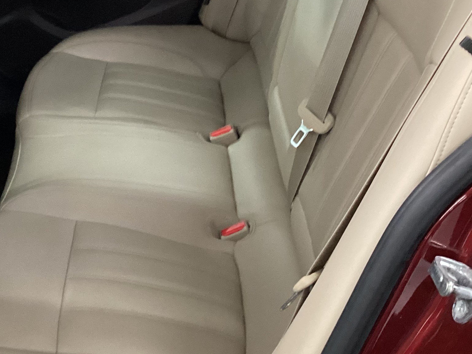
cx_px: 88
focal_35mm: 66
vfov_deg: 22.2
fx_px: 900
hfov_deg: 28.7
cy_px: 142
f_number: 2.4
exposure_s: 1/40
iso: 320
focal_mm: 3.3
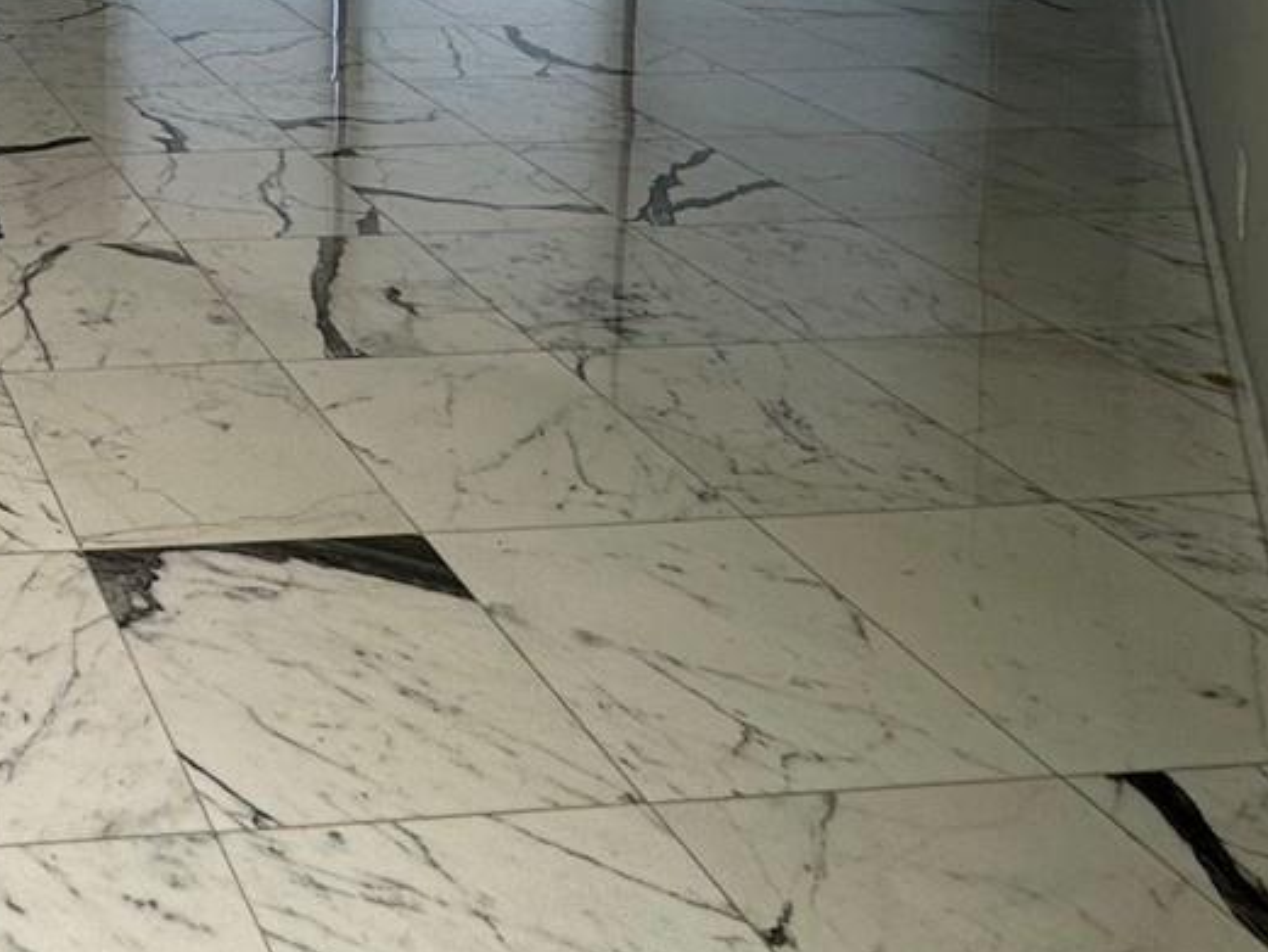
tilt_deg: -2.1
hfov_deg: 35.3
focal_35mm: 43
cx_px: -229
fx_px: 1575
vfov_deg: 26.9
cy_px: -363
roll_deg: -0.5
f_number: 2.2
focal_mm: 2.22
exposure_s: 1/198
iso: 40
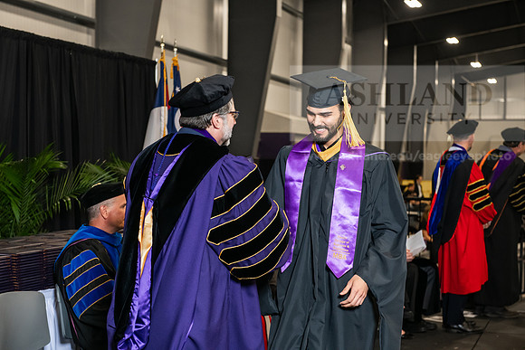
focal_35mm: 66
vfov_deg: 20.6
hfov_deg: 30.5
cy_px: 175
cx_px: 262
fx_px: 963
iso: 2000
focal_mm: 66
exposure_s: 1/200
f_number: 5
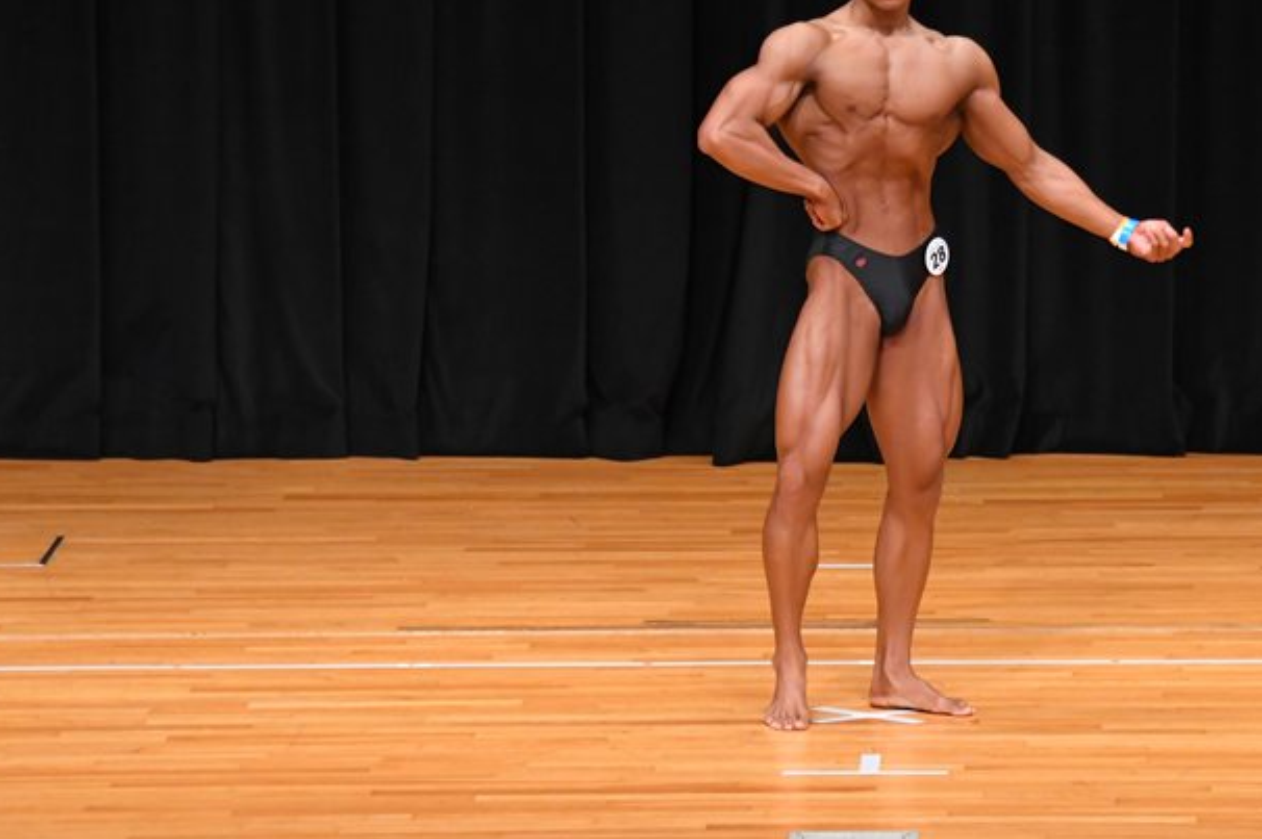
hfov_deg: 6.7
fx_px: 10753
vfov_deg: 4.5
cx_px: 780
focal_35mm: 307
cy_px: 352
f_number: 5.6
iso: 4000
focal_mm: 160
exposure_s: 1/400
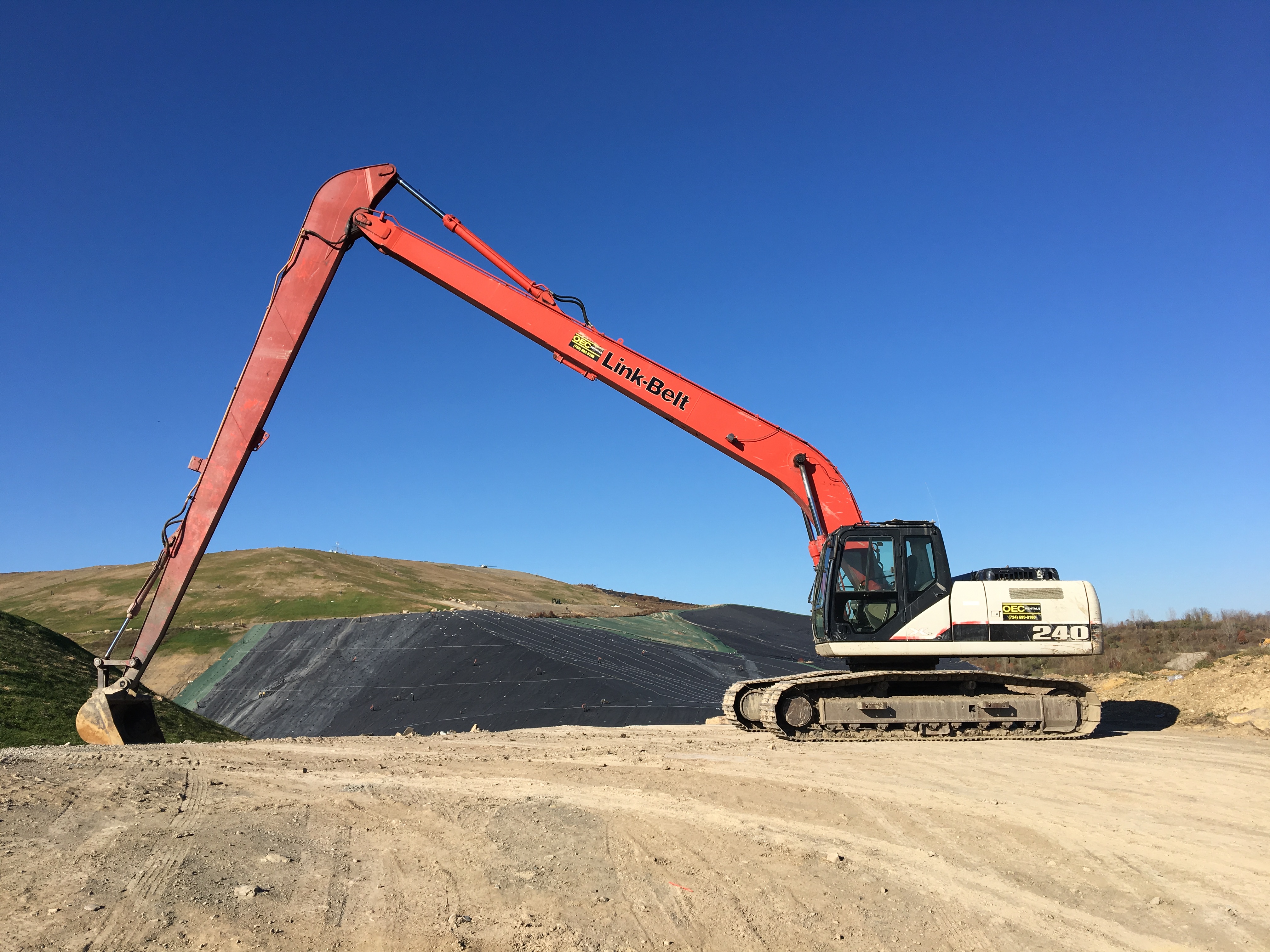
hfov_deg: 61.7
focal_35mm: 29
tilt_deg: +13.3
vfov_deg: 48.2
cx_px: 635
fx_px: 1064
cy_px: 476
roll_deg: +2.3
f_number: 2.2
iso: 25
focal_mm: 4.15
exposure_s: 1/1748
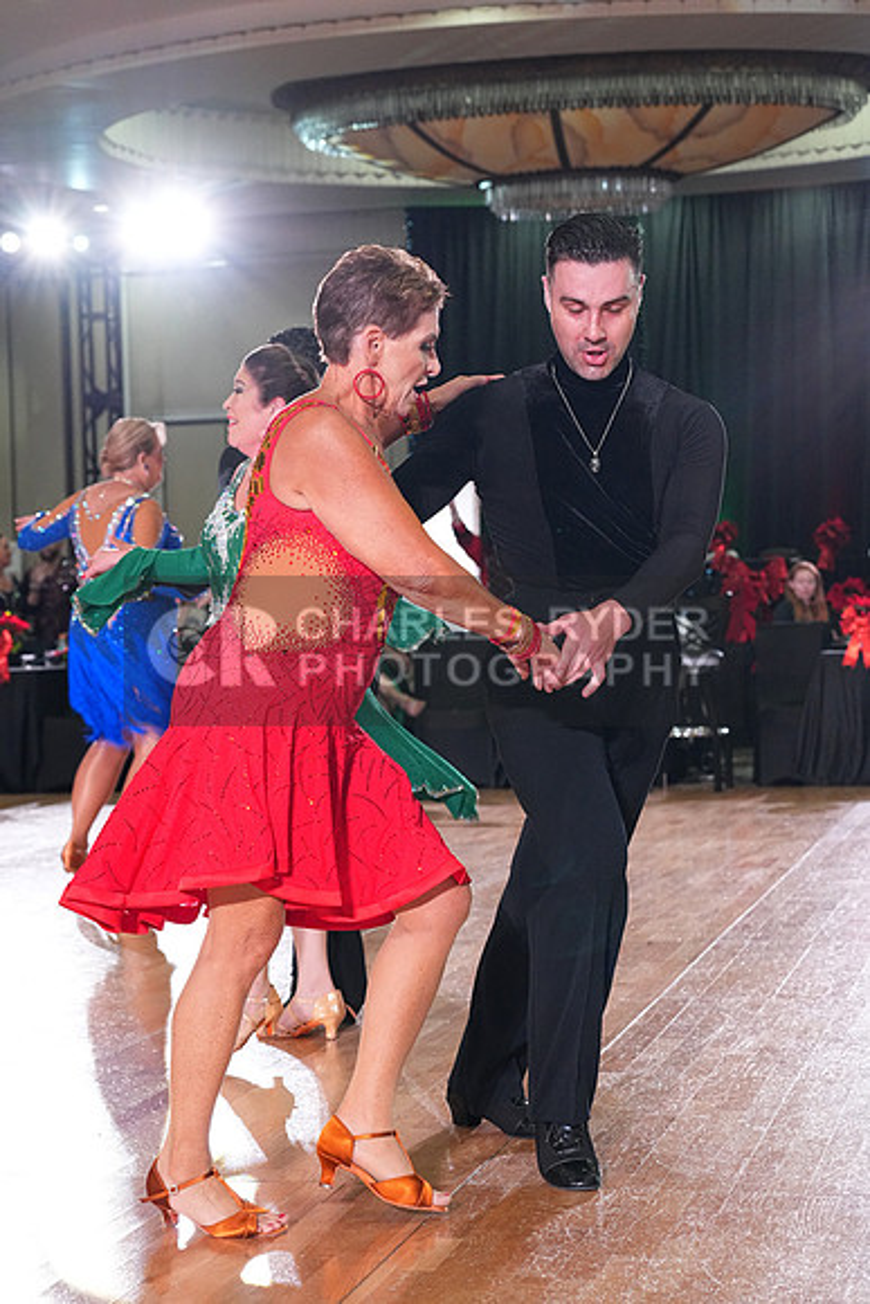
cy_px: 652
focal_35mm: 70
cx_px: 435
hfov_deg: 19.5
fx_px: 2536
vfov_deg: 28.8
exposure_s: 1/320
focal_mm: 70
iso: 5000
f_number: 5.6
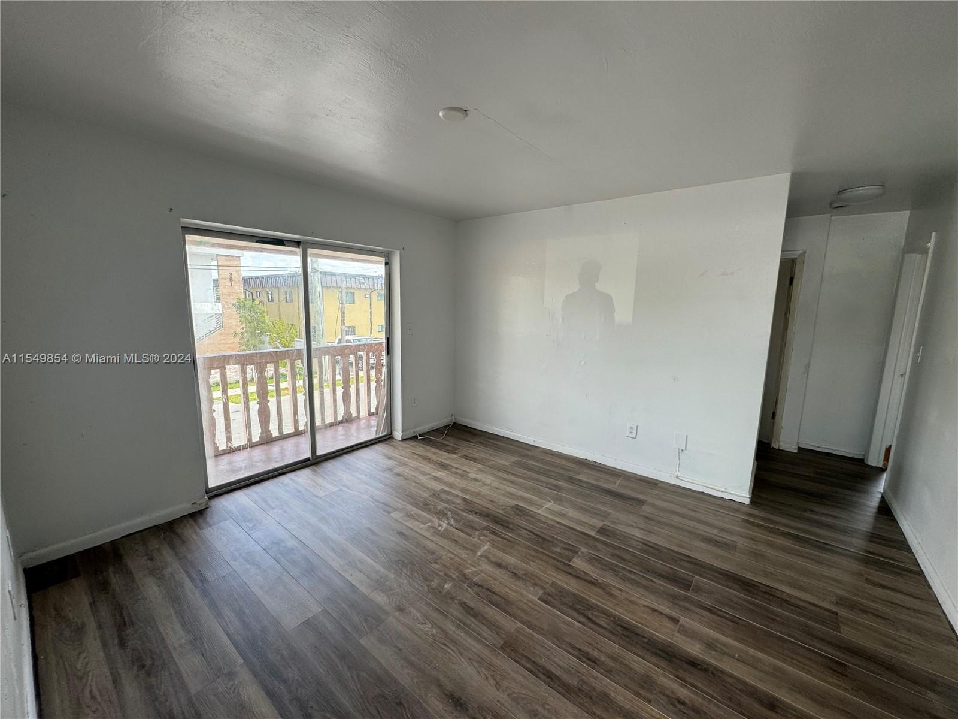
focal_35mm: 14
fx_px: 387
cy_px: 360
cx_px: 479
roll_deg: -1.6
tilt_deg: -8.2
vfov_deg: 85.7
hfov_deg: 102.1
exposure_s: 1/135
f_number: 2.2
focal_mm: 2.22
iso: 40
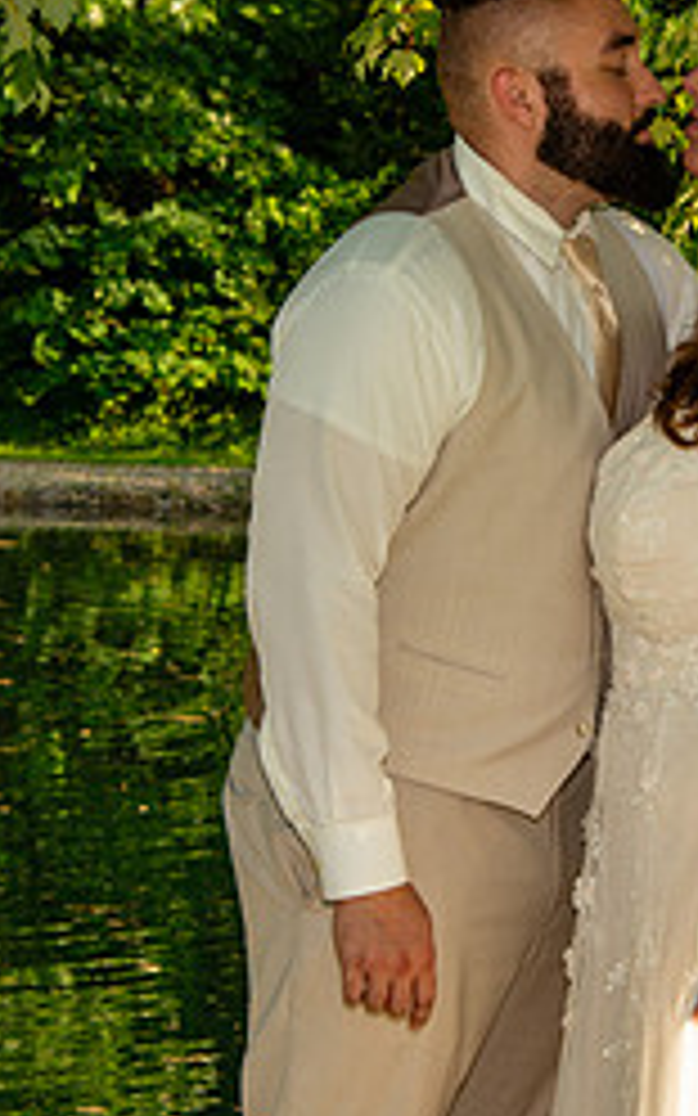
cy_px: 387
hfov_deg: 7.2
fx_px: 5509
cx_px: 657
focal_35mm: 181
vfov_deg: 11.6
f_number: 11
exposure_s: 1/125
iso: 400
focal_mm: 98
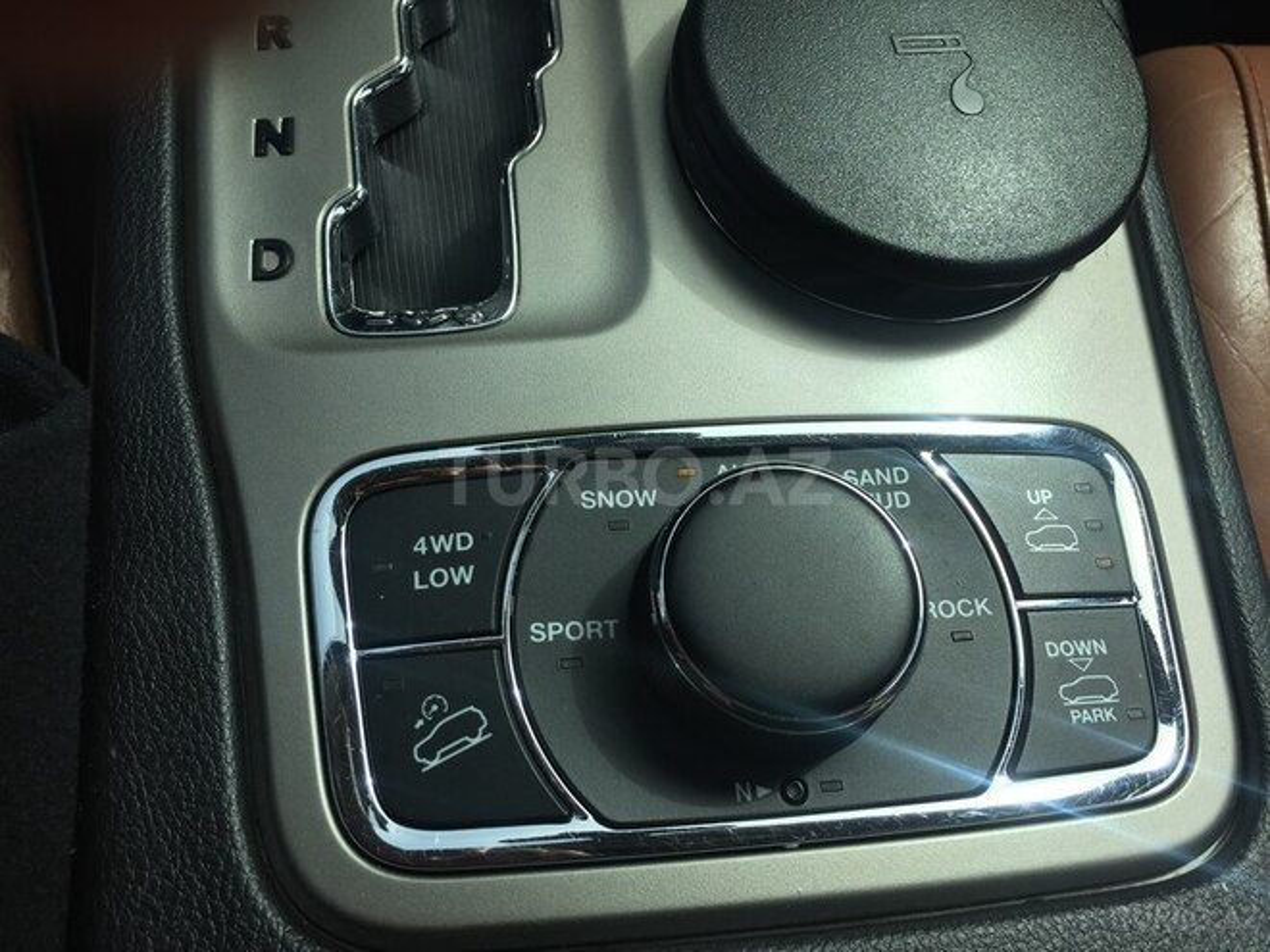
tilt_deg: -71.0
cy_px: 476
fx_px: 1064
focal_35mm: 29
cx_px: 635
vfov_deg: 48.2
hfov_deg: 61.7
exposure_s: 1/1130
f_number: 2.2
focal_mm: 4.15
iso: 32
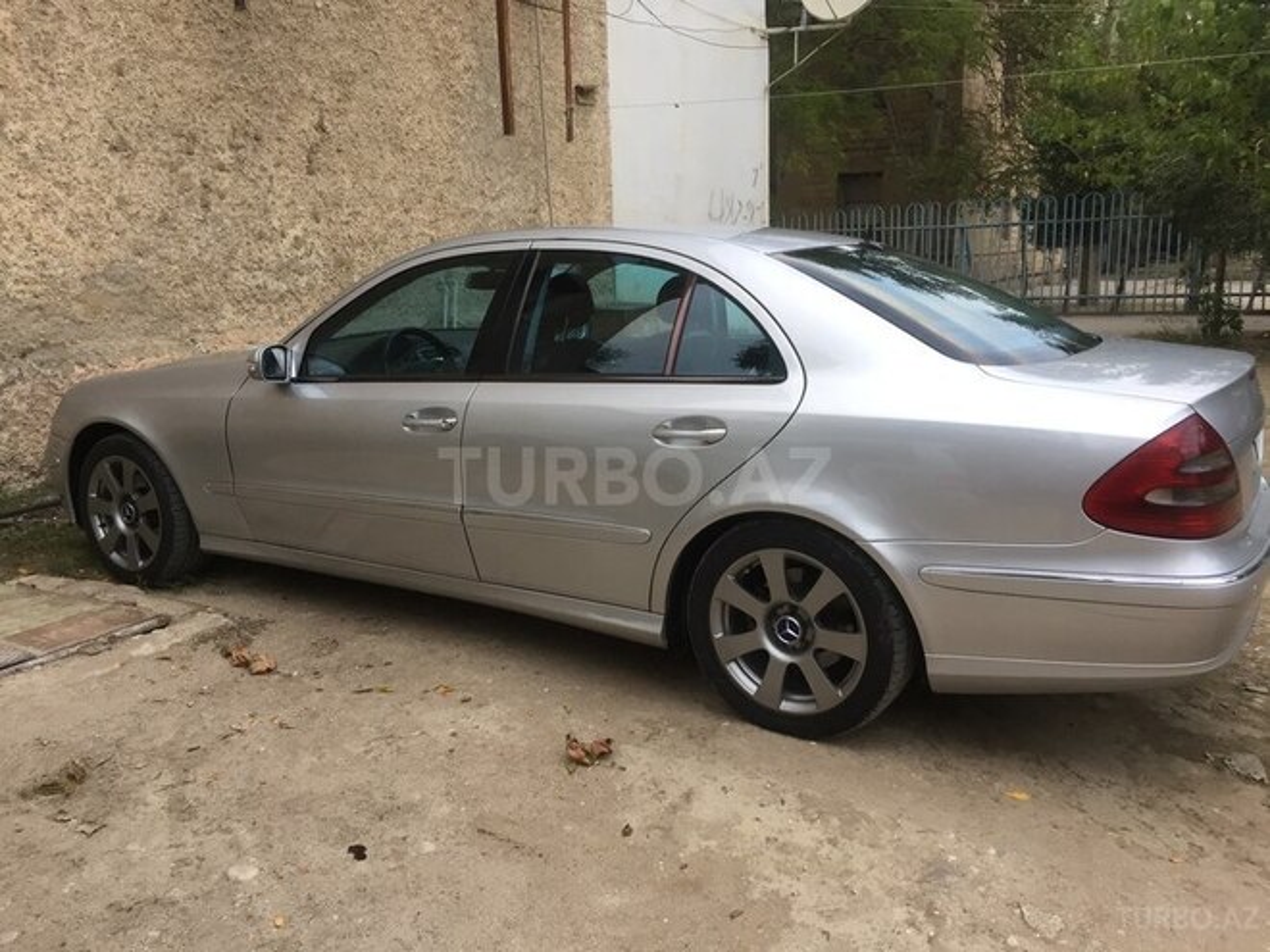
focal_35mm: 29
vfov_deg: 48.2
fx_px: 1064
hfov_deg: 61.7
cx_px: 635
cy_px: 476
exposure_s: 1/33
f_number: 2.2
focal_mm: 4.15
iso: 32
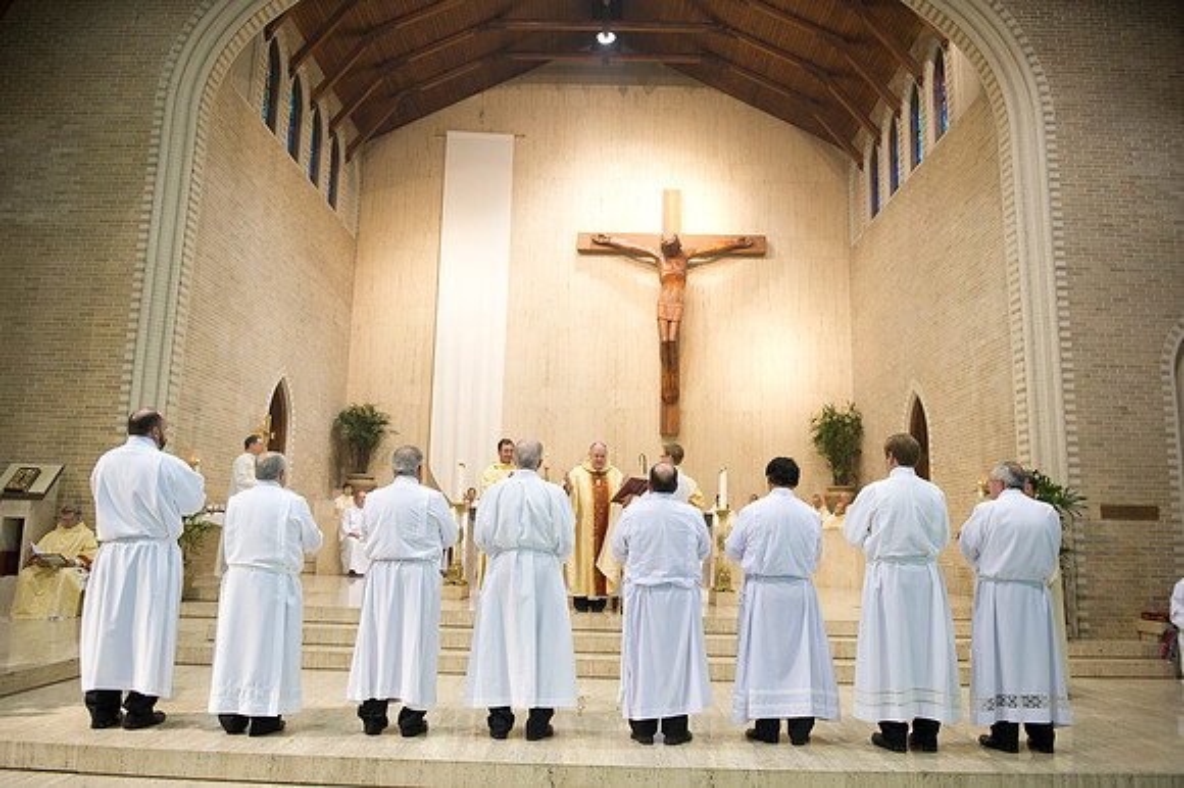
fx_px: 887
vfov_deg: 47.9
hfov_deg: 67.4
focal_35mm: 27
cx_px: 592
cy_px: 394
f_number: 2.8
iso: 2000
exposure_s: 1/100
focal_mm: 27
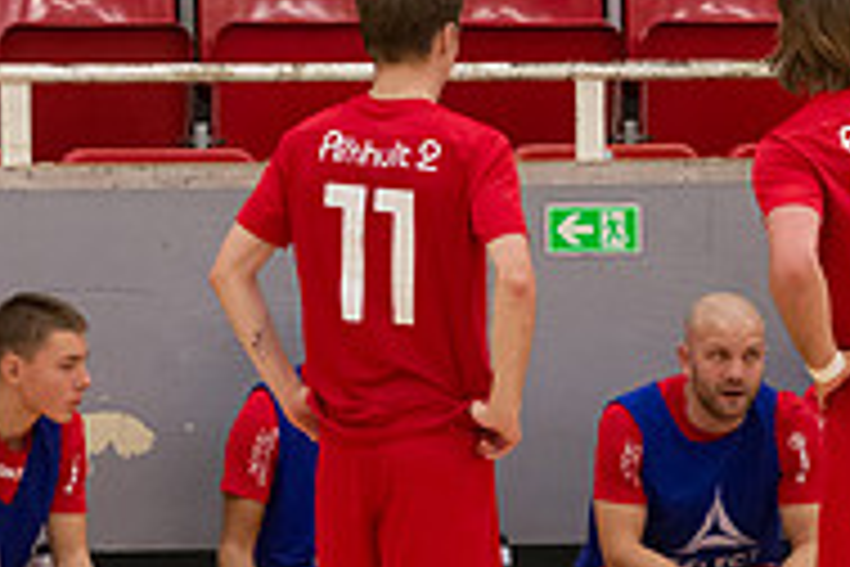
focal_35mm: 476
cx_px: 711
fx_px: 11238
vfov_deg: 2.9
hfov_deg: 4.3
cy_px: 466
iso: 4500
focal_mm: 155
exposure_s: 1/640
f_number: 4.8
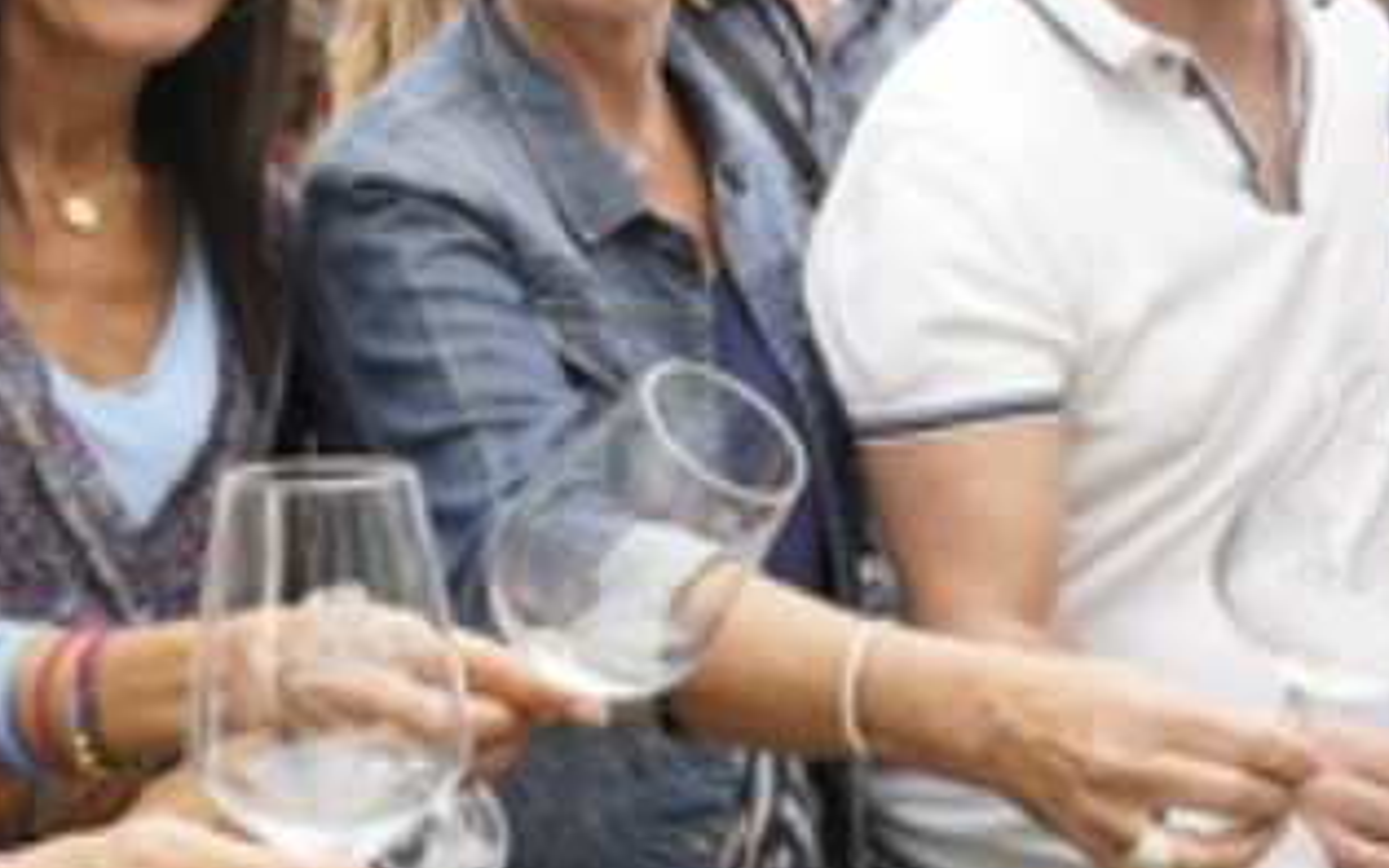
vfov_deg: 19.1
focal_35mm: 68
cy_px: 269
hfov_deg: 29.6
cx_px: 300
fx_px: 2575
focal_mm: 35
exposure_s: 1/100
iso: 320
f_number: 9
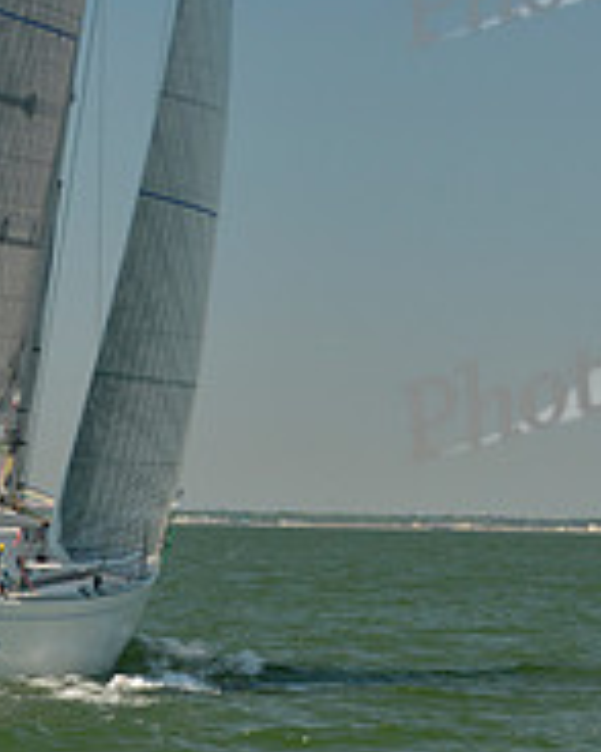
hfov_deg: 7.5
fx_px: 4606
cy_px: -213
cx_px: 190
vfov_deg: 9.2
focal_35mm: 207
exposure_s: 1/640
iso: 200
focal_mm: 70
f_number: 5.6
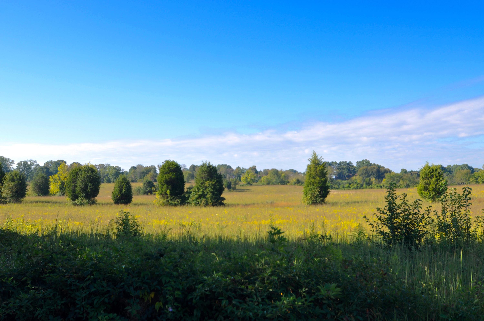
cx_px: 242
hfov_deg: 53.2
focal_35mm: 36
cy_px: 160
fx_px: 483
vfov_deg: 36.8
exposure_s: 1/250
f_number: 8
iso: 200
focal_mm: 24
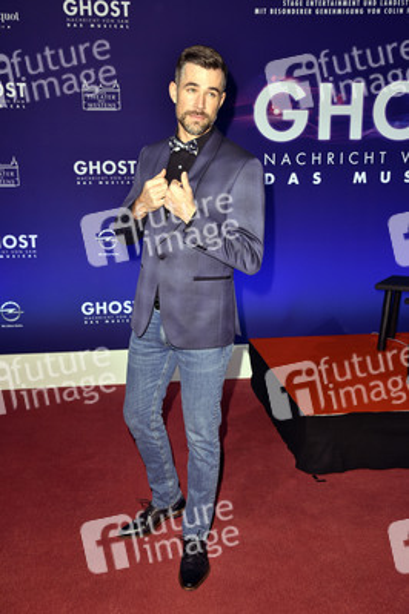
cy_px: 307
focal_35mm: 38
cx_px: 204
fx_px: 649
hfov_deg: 35.0
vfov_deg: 50.7
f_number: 6.3
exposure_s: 1/160
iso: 500
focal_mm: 38
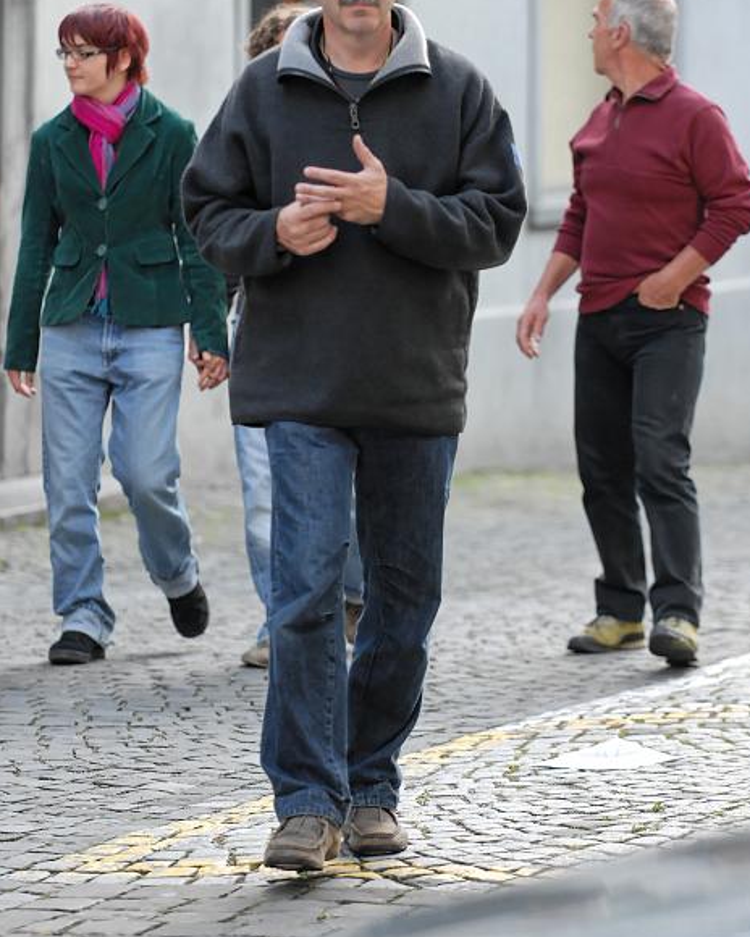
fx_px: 6370
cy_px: 399
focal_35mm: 230
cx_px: 377
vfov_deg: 8.4
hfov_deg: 6.7
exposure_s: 1/500
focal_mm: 135
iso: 640
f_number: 2.8
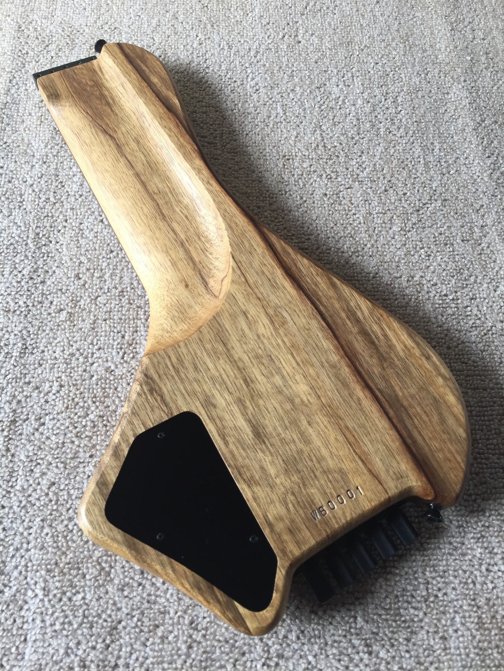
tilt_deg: -66.0
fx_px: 563
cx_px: 252
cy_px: 336
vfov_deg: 61.7
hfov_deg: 48.2
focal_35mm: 29
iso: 40
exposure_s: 1/60
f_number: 2.2
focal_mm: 4.15
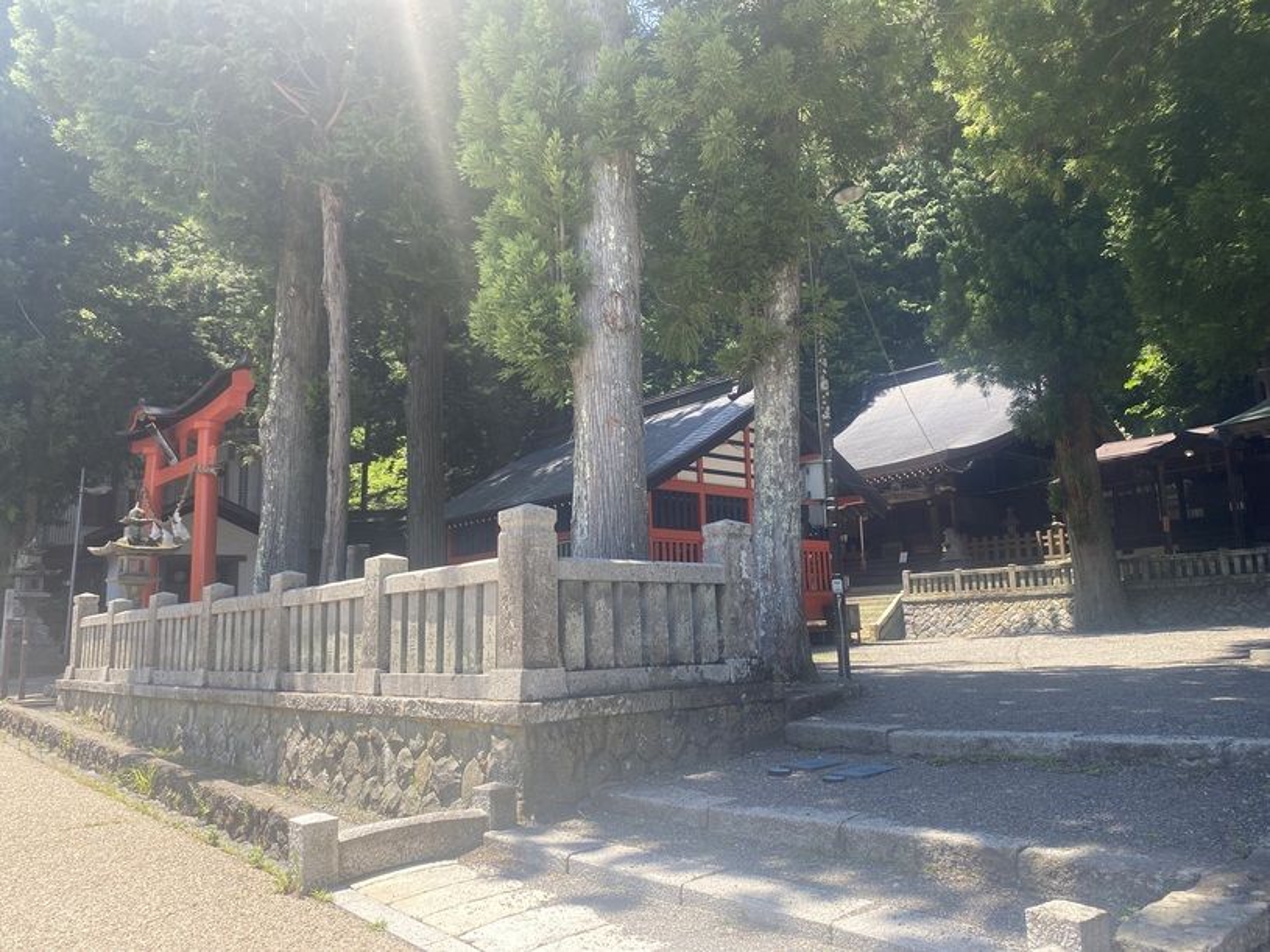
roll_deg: +2.1
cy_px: 476
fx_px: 954
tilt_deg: +9.5
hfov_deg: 67.3
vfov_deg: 53.1
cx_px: 635
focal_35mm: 26
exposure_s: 1/510
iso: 32
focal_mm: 4.25
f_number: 1.8
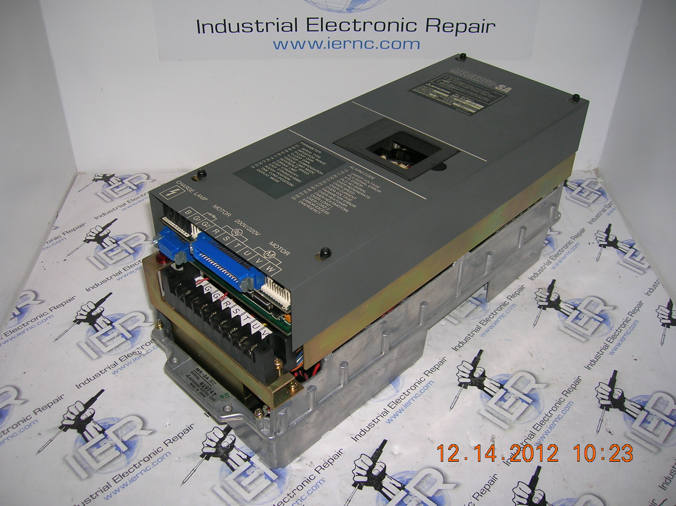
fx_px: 663
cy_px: 253
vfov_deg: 41.7
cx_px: 338
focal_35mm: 34
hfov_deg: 54.0
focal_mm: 5.7
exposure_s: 1/60.1
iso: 50
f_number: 2.9
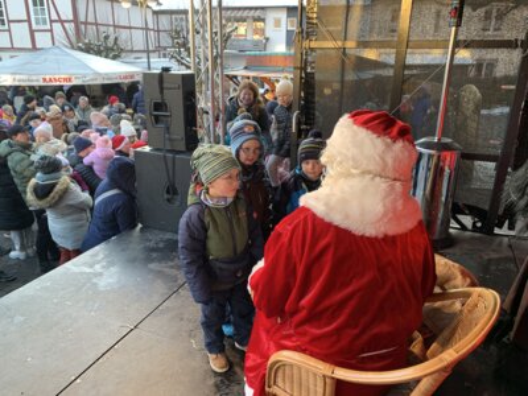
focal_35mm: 26
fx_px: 397
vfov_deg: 53.1
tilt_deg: -19.3
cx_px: 264
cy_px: 198
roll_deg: +0.5
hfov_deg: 67.3
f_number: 1.8
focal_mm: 4.25
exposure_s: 1/100
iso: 80
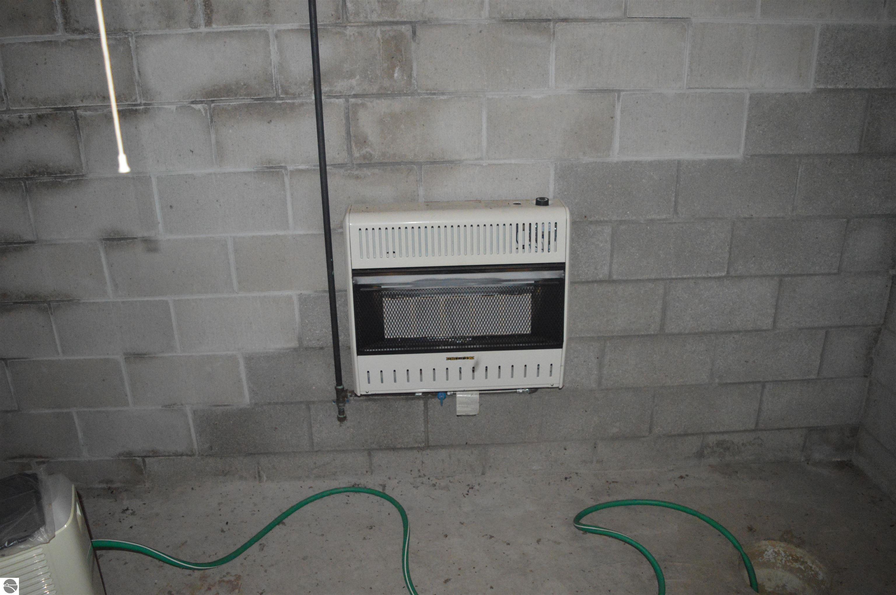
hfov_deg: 67.4
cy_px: 298
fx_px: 671
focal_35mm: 27
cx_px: 448
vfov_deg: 47.8
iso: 3200
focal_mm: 18
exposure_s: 1/60
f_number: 3.5
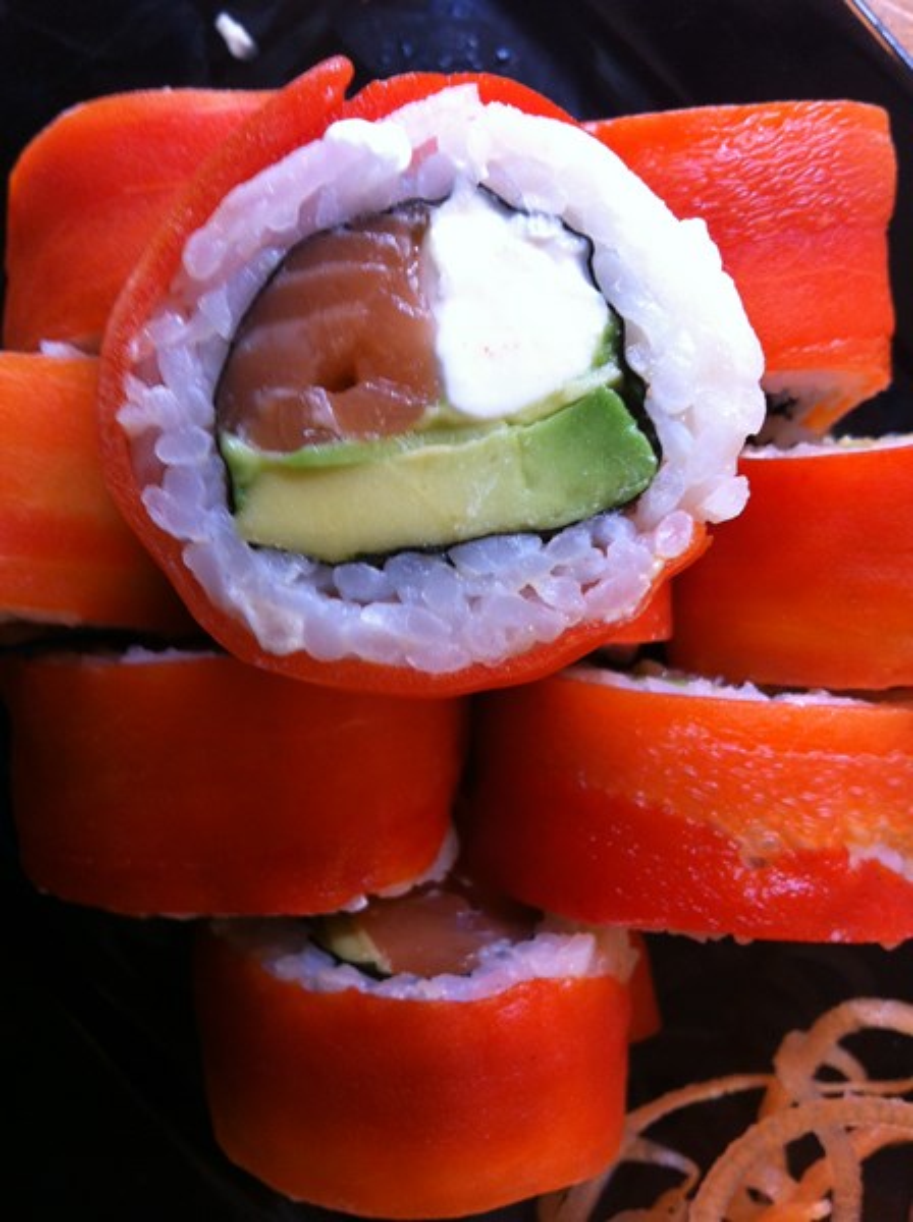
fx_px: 1234
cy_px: 611
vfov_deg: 52.7
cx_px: 456
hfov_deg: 40.6
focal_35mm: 35
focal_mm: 3.85
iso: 125
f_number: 2.8
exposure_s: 1/15
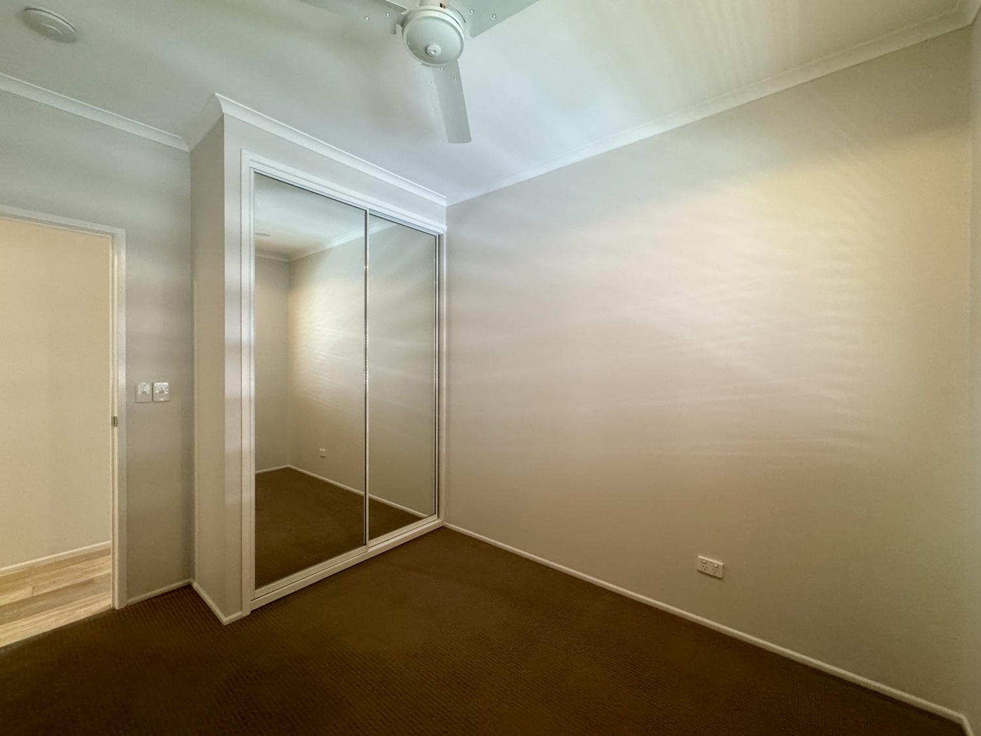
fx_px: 397
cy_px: 368
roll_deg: +0.6
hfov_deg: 102.1
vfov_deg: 85.7
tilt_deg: +0.0
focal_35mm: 14
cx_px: 490
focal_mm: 2.22
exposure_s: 1/50
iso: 320
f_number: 2.2
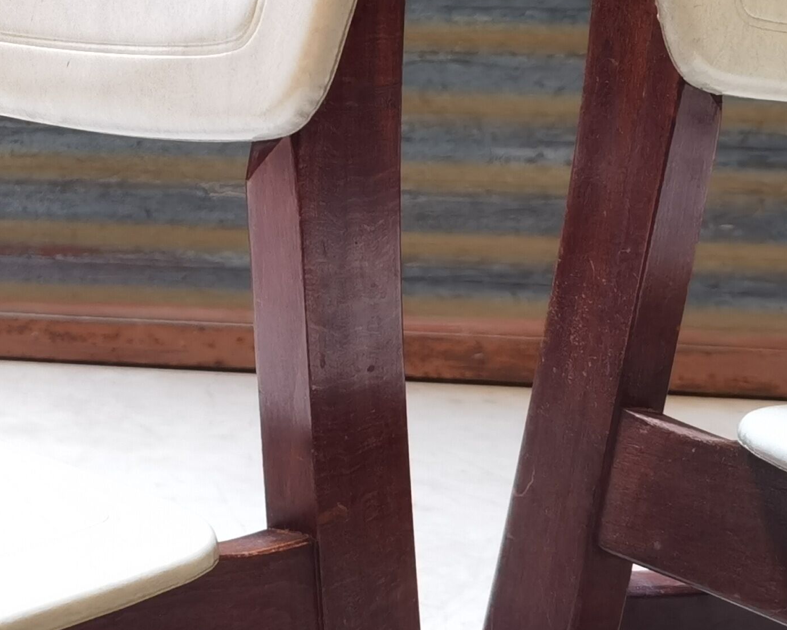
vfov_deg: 18.0
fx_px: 1957
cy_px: 68
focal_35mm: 84
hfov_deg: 20.5
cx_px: -275
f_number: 1.9
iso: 320
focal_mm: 6.71
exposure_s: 1/33.3
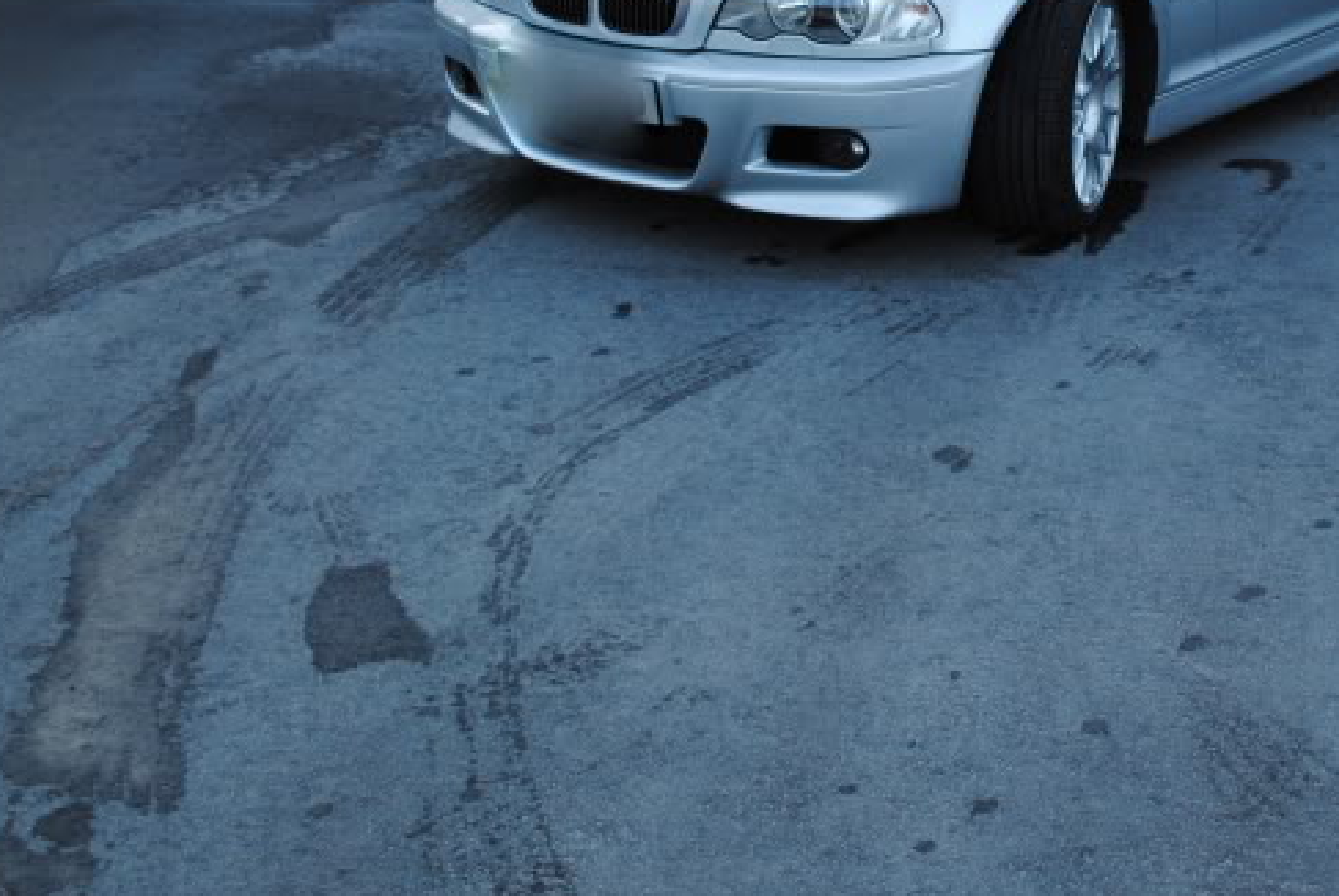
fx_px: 2346
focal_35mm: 63
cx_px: 1016
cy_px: 45
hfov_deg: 31.3
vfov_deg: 21.0
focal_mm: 20
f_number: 3.8
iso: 250
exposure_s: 1/30
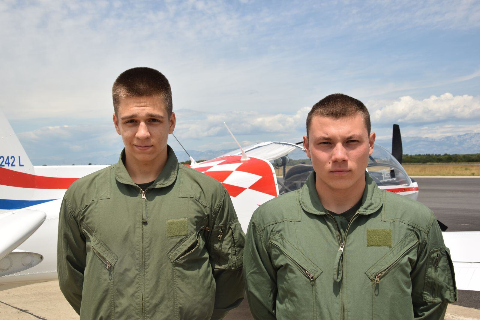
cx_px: 240
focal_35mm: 39
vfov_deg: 34.2
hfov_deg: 49.5
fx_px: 520
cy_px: 160
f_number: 10
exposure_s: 1/400
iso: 100
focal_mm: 26
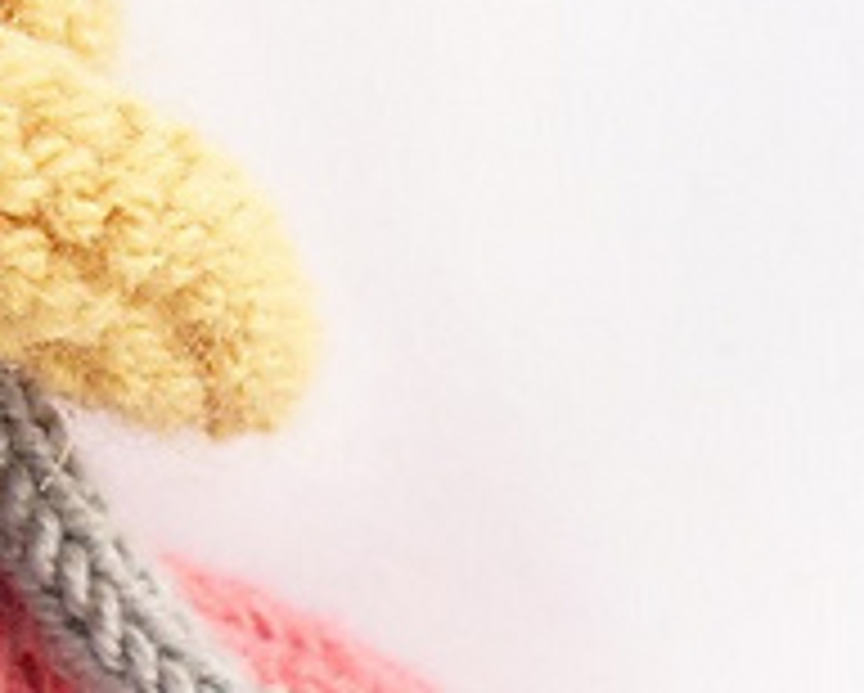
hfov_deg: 15.2
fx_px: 2995
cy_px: 621
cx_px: -418
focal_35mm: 117
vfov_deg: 13.1
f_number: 3.6
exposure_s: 1/320
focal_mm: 6
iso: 100
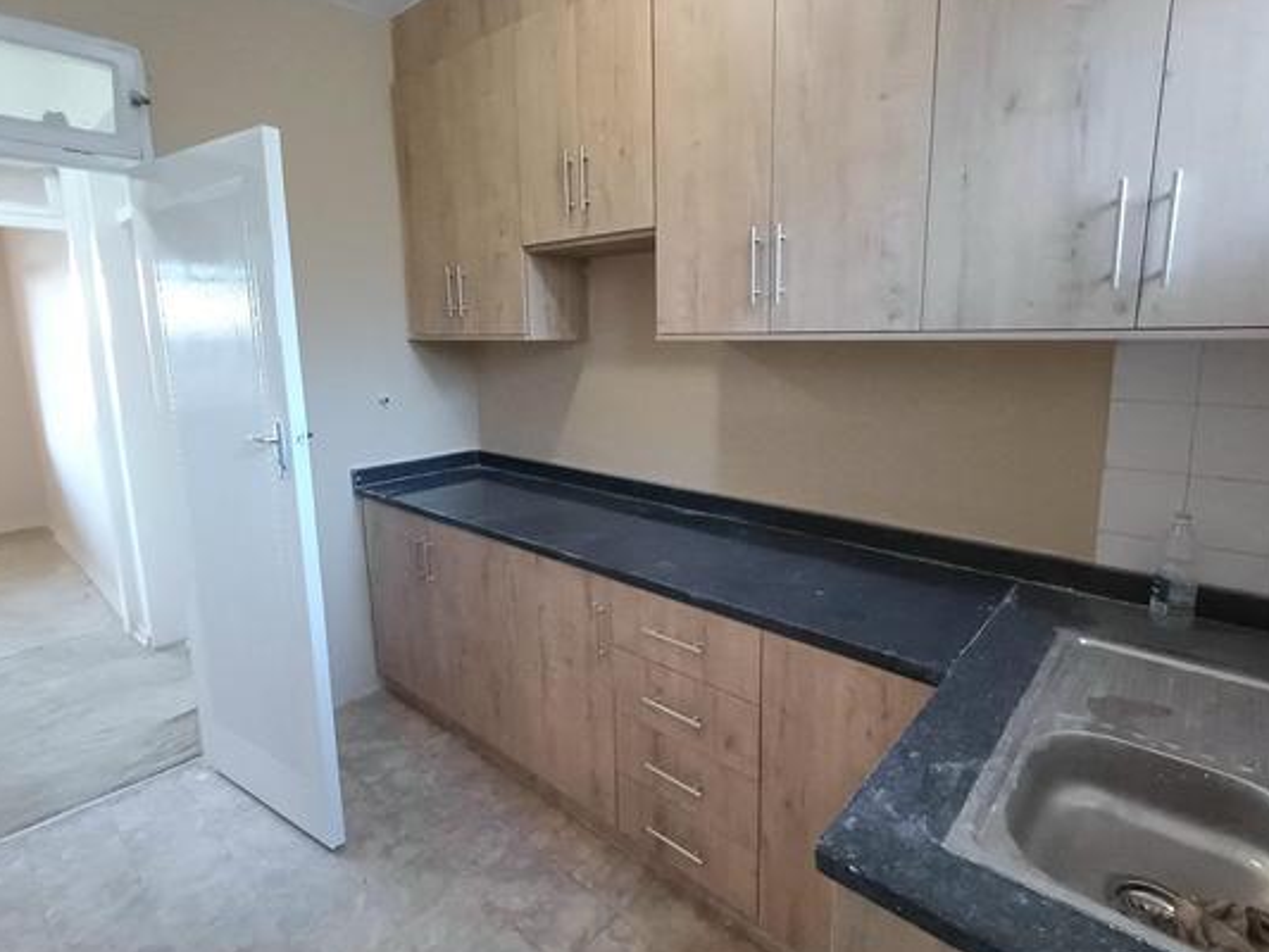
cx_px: 662
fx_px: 660
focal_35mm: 18
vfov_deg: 71.6
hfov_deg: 87.7
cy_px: 452
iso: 400
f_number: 2.2
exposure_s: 1/20
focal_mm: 1.64
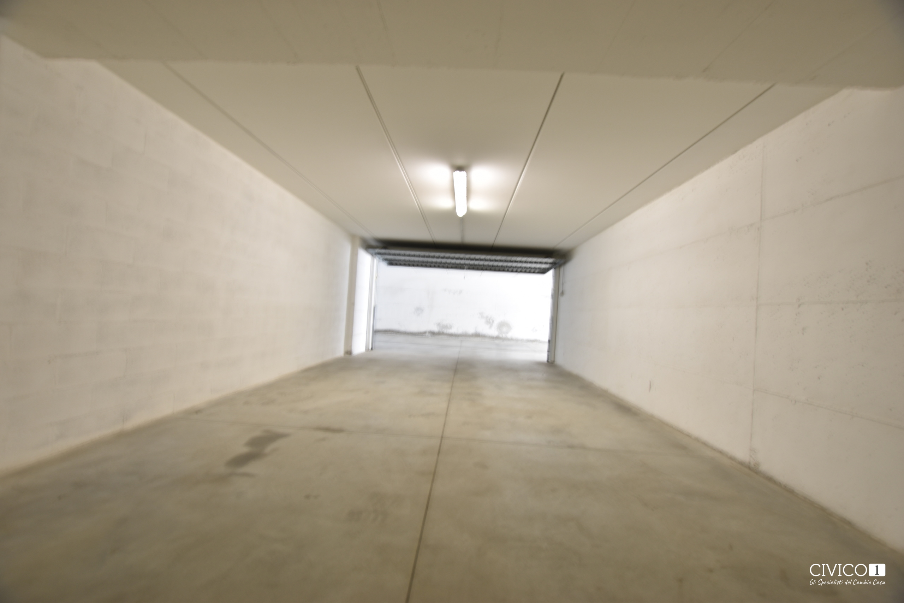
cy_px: 302
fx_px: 377
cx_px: 452
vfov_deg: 77.3
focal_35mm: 15
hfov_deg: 100.4
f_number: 4.5
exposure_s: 1/2
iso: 100
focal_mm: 10
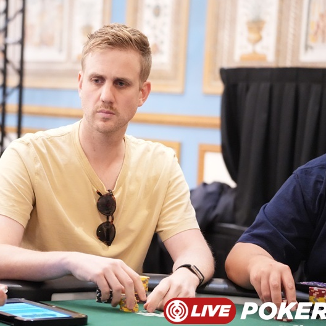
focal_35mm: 121
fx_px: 1289
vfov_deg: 14.4
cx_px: 91
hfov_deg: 14.4
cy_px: 162
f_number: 4.5
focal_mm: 94
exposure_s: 1/30
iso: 10000
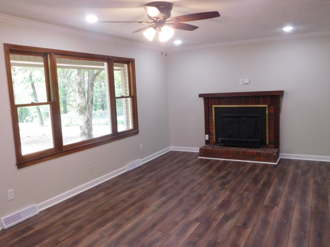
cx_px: 165
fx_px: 286
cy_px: 124
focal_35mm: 30
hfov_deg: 60.0
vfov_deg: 46.8
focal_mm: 5.3
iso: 180
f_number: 3.2
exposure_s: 1/30
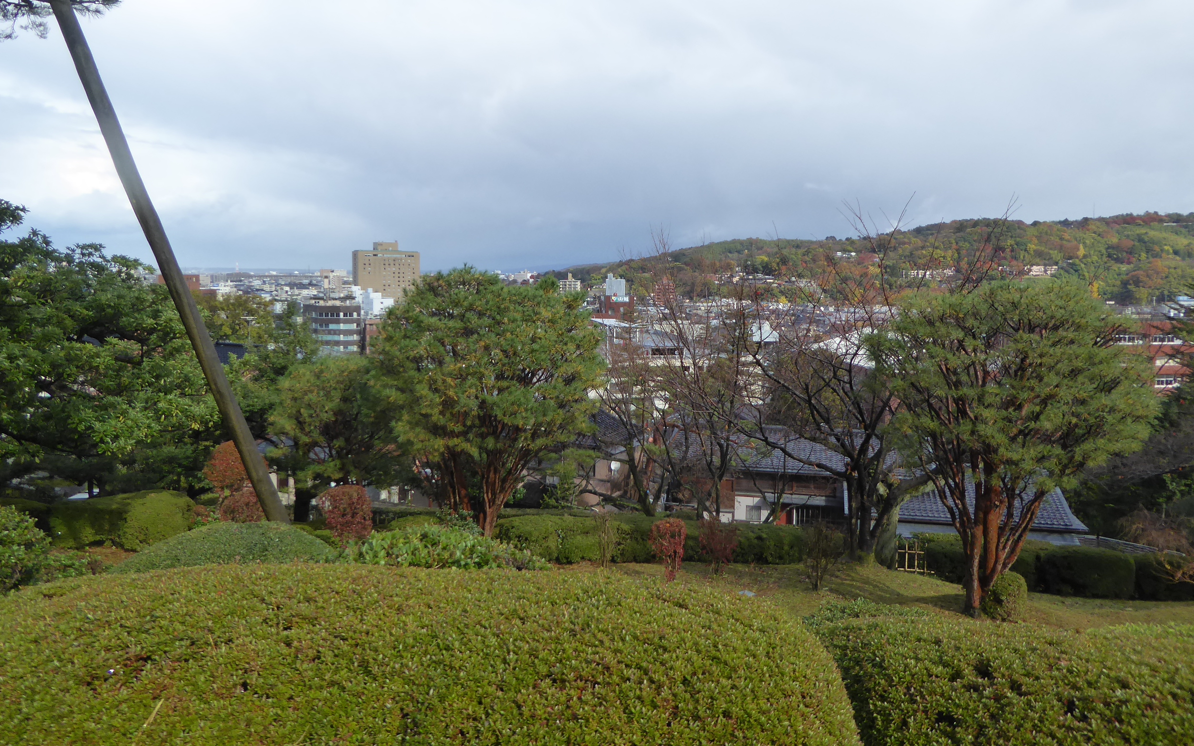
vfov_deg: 45.9
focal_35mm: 27
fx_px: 878
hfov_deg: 68.4
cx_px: 601
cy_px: 317
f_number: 3.3
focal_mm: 4.3
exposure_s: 1/800
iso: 160
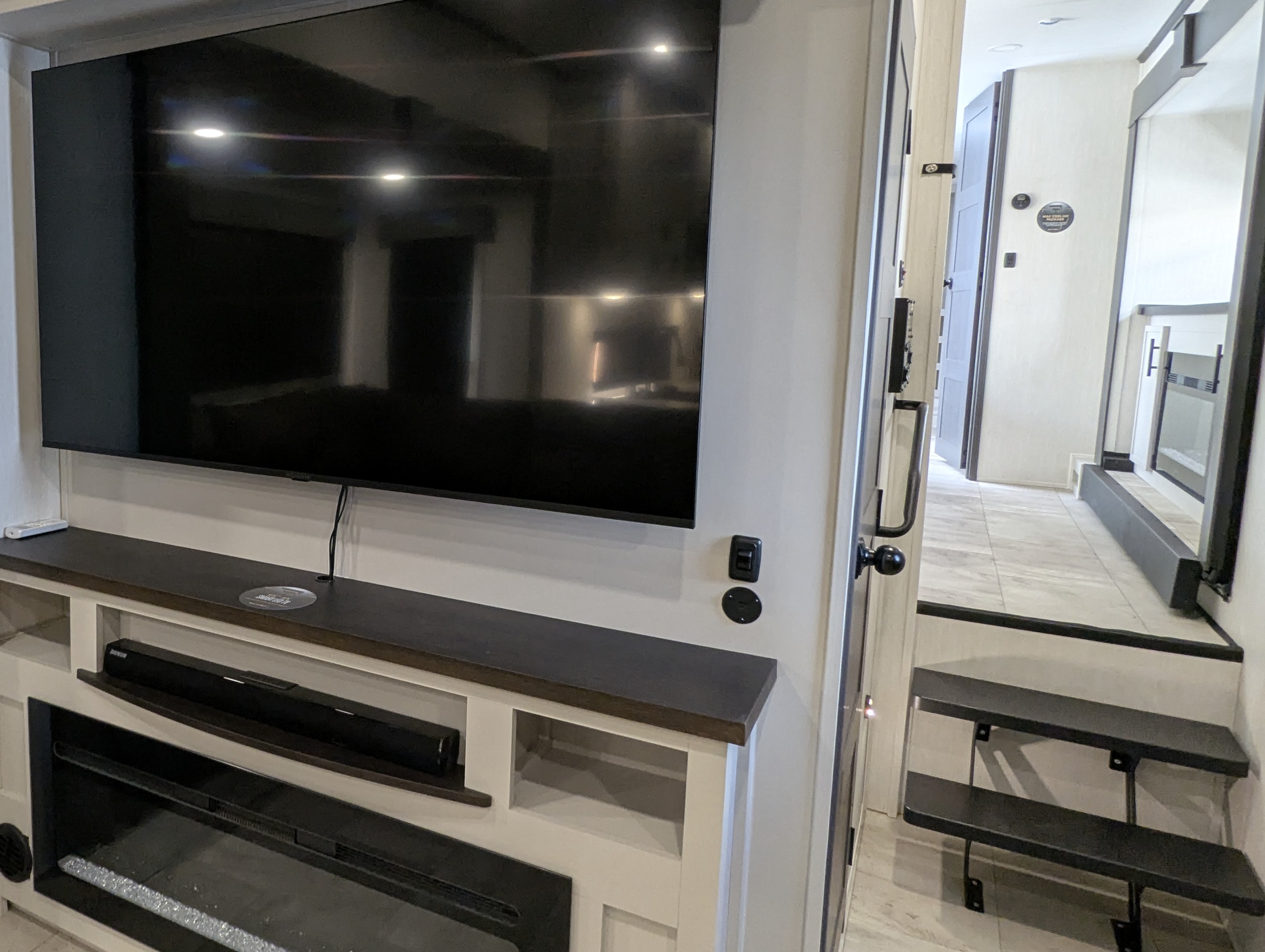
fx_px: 915
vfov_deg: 54.9
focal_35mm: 25
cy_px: 422
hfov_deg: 66.4
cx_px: 371
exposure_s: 1/36
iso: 229
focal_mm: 2.35
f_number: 2.2
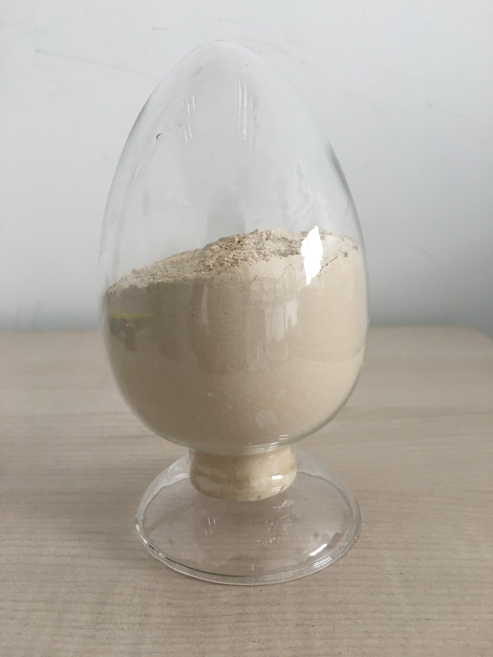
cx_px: 246
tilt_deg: -14.0
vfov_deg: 61.7
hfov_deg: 48.2
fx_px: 551
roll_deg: +0.8
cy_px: 328
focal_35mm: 29
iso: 40
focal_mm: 4.15
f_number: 2.2
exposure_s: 1/33
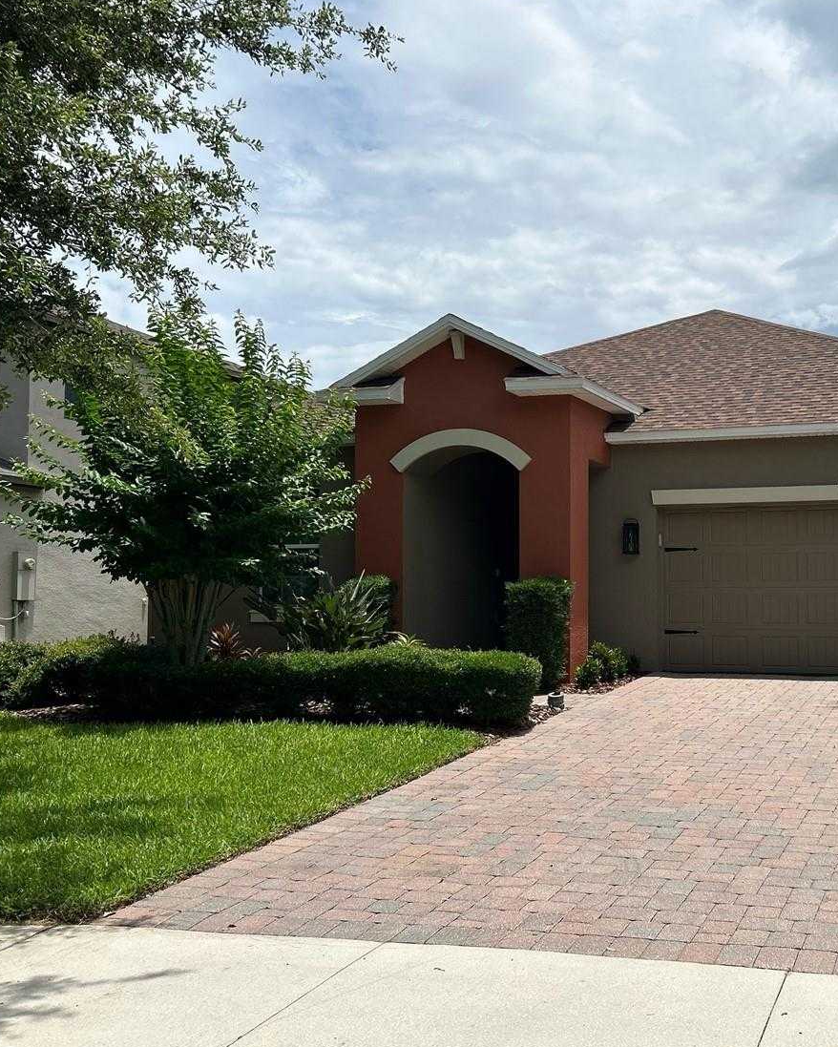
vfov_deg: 49.1
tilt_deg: +2.5
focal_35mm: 37
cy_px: 549
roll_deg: +0.4
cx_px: 659
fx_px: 1147
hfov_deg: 38.8
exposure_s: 1/8000
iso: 50
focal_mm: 5.7
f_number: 1.5
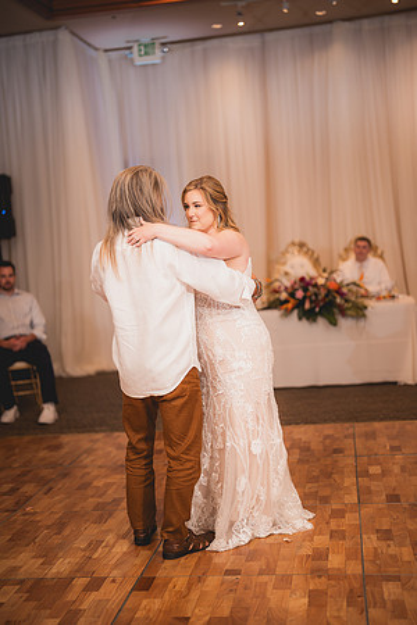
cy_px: 312
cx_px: 208
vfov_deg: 39.6
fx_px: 869
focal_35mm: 50
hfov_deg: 27.0
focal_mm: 50
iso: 125
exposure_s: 1/250
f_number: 1.2
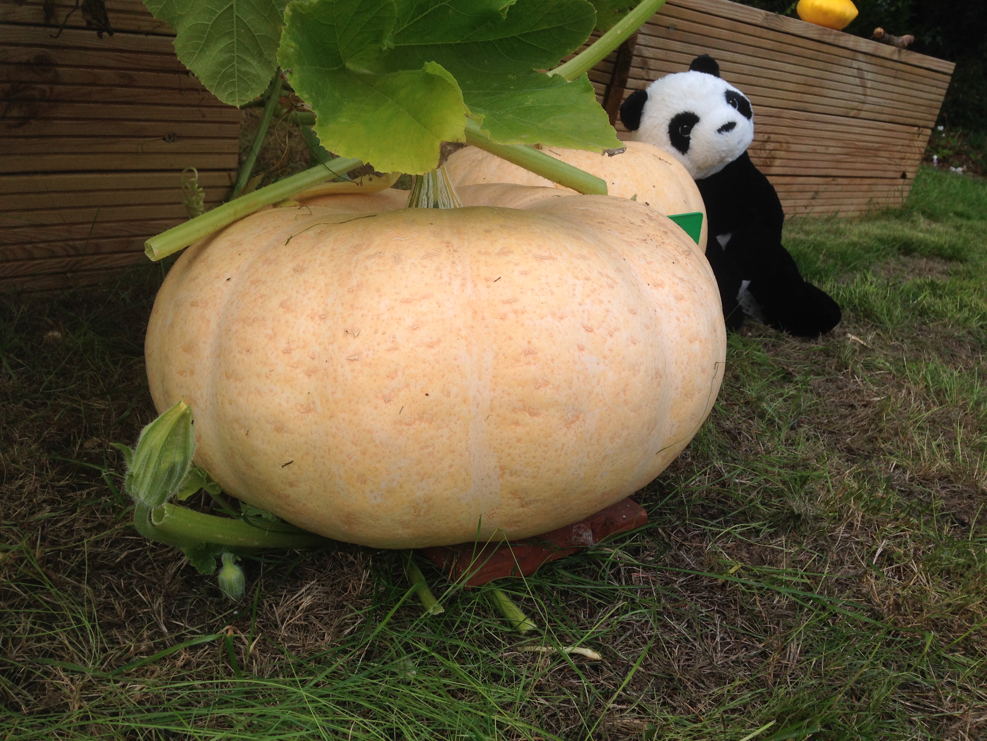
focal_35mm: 33
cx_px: 494
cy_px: 370
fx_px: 941
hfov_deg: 55.4
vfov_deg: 42.9
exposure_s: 1/775
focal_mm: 4.12
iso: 50
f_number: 2.4
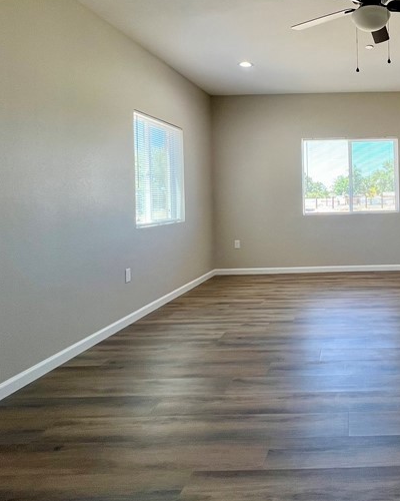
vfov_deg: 65.3
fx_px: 385
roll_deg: +2.3
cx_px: 349
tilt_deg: -0.3
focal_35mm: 26
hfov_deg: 49.8
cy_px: 195
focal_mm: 1.57
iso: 100
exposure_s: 1/120
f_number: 1.8
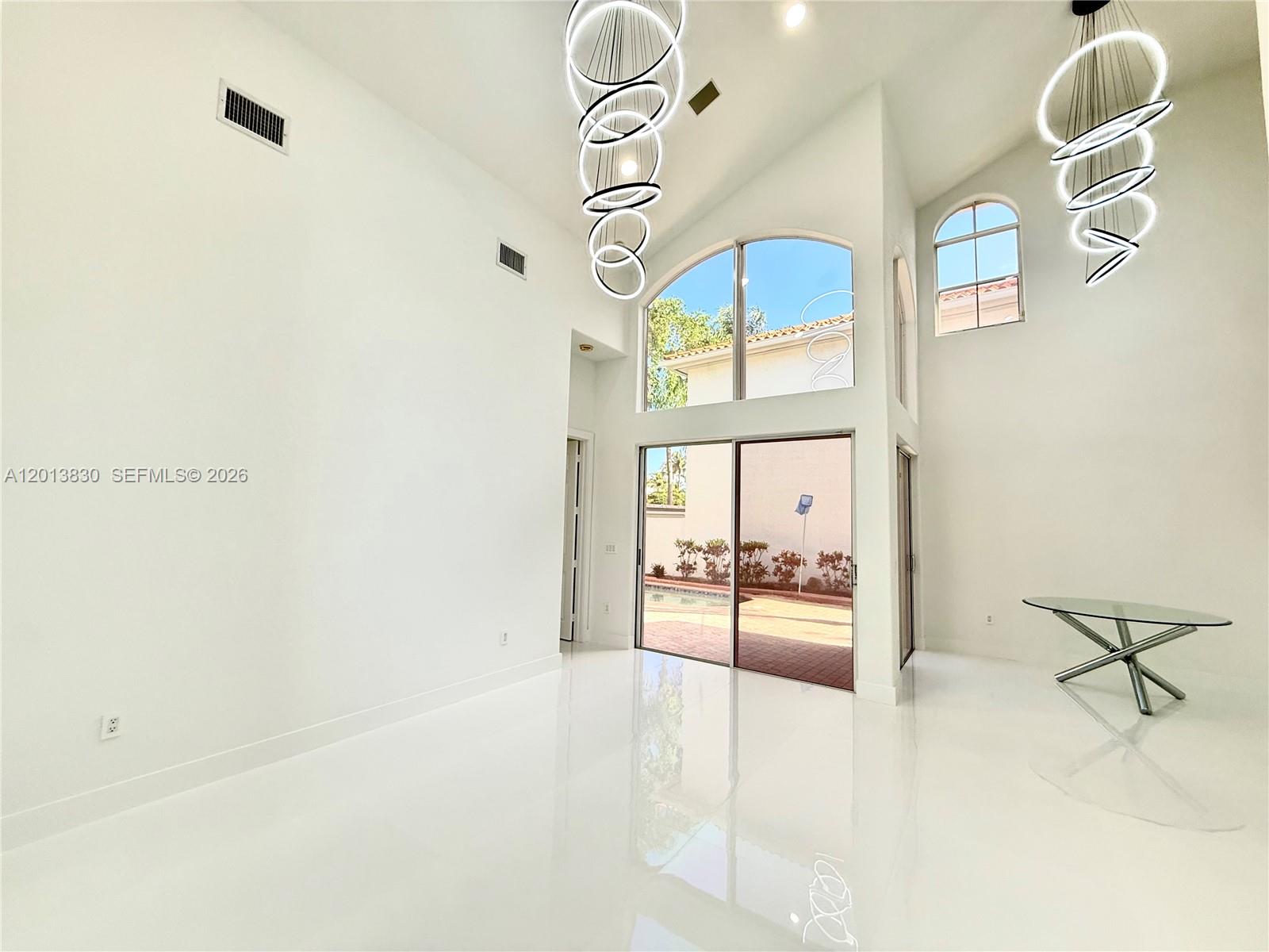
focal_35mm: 14
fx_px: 513
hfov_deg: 102.1
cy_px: 476
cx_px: 634
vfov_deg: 85.7
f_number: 2.2
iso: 160
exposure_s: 1/120
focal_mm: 2.22
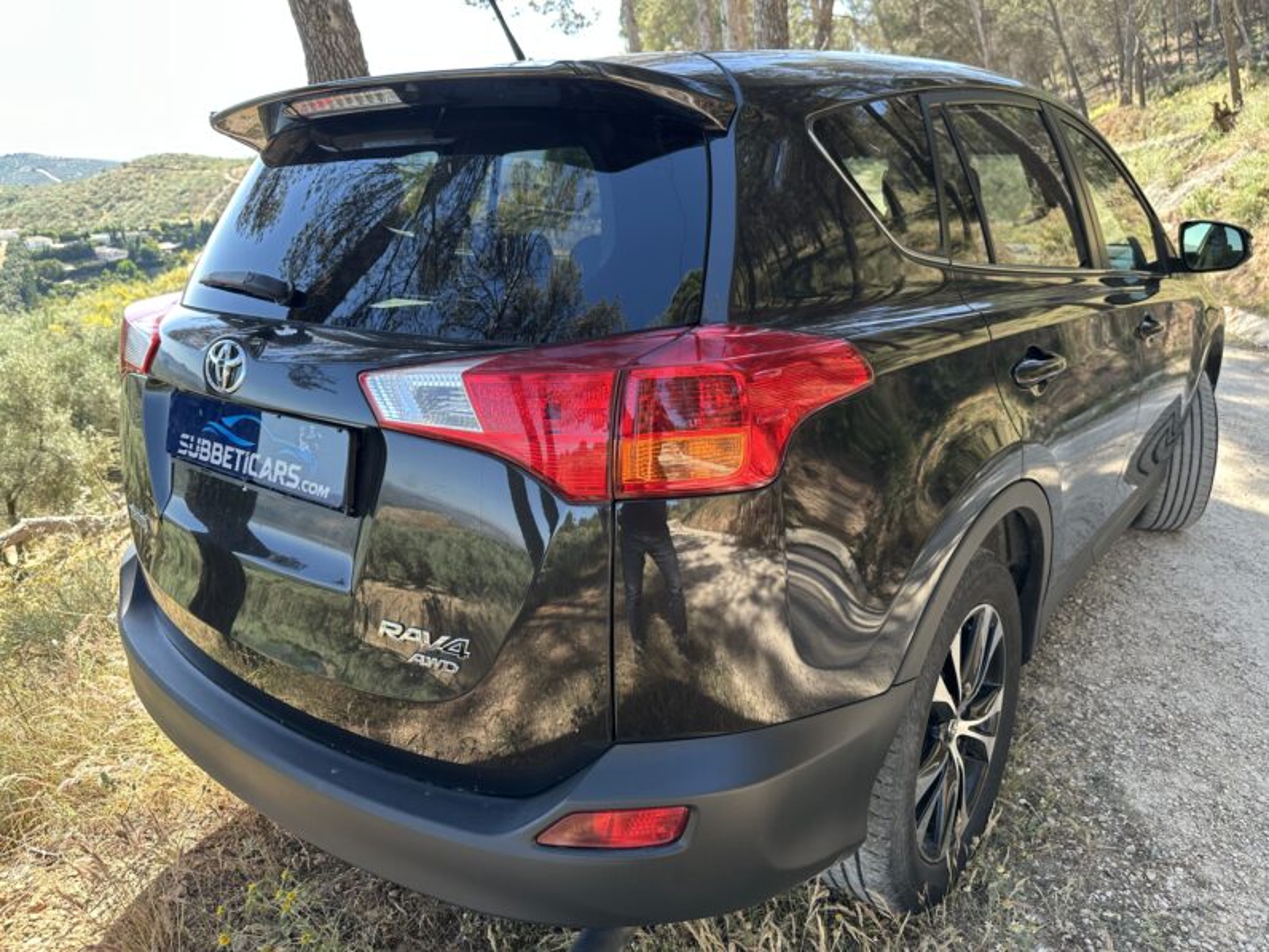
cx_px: 634
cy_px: 476
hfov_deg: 71.6
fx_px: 880
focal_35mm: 24
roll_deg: +1.8
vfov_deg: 56.8
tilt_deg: -21.5
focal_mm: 6.86
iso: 80
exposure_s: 1/273
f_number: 1.78
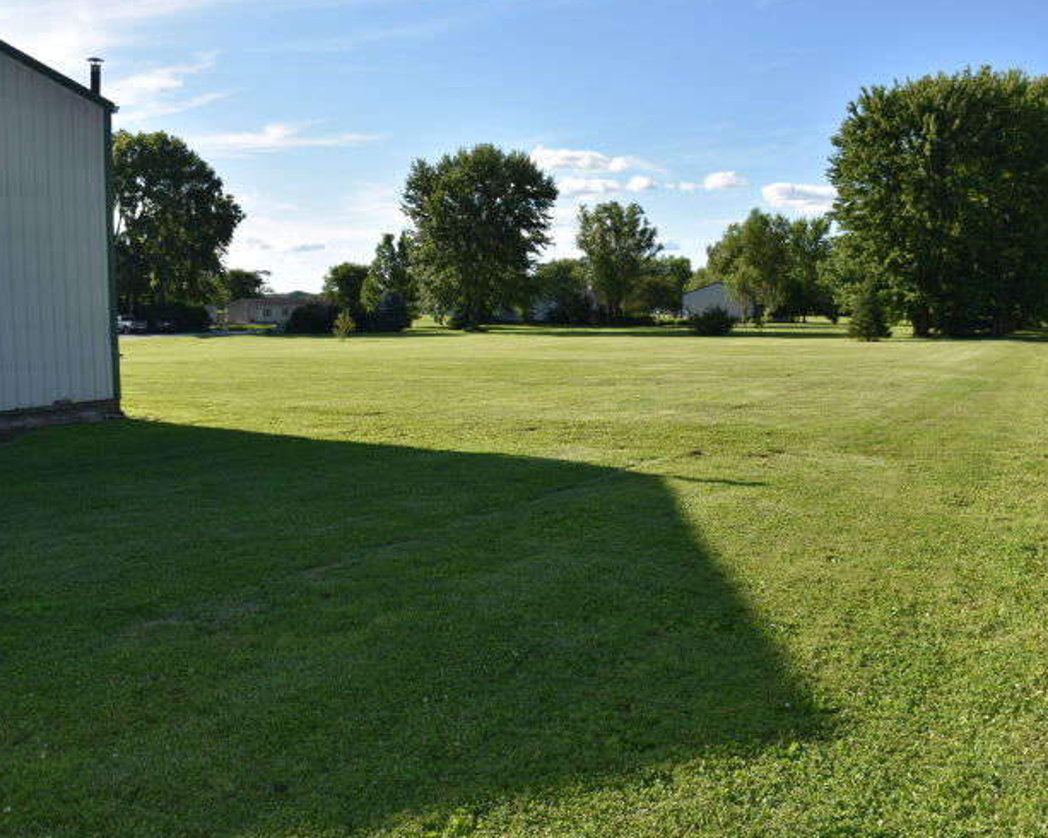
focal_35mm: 31
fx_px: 961
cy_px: 419
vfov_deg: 47.1
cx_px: 515
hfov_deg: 57.2
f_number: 7.1
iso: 100
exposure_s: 1/250
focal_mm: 18
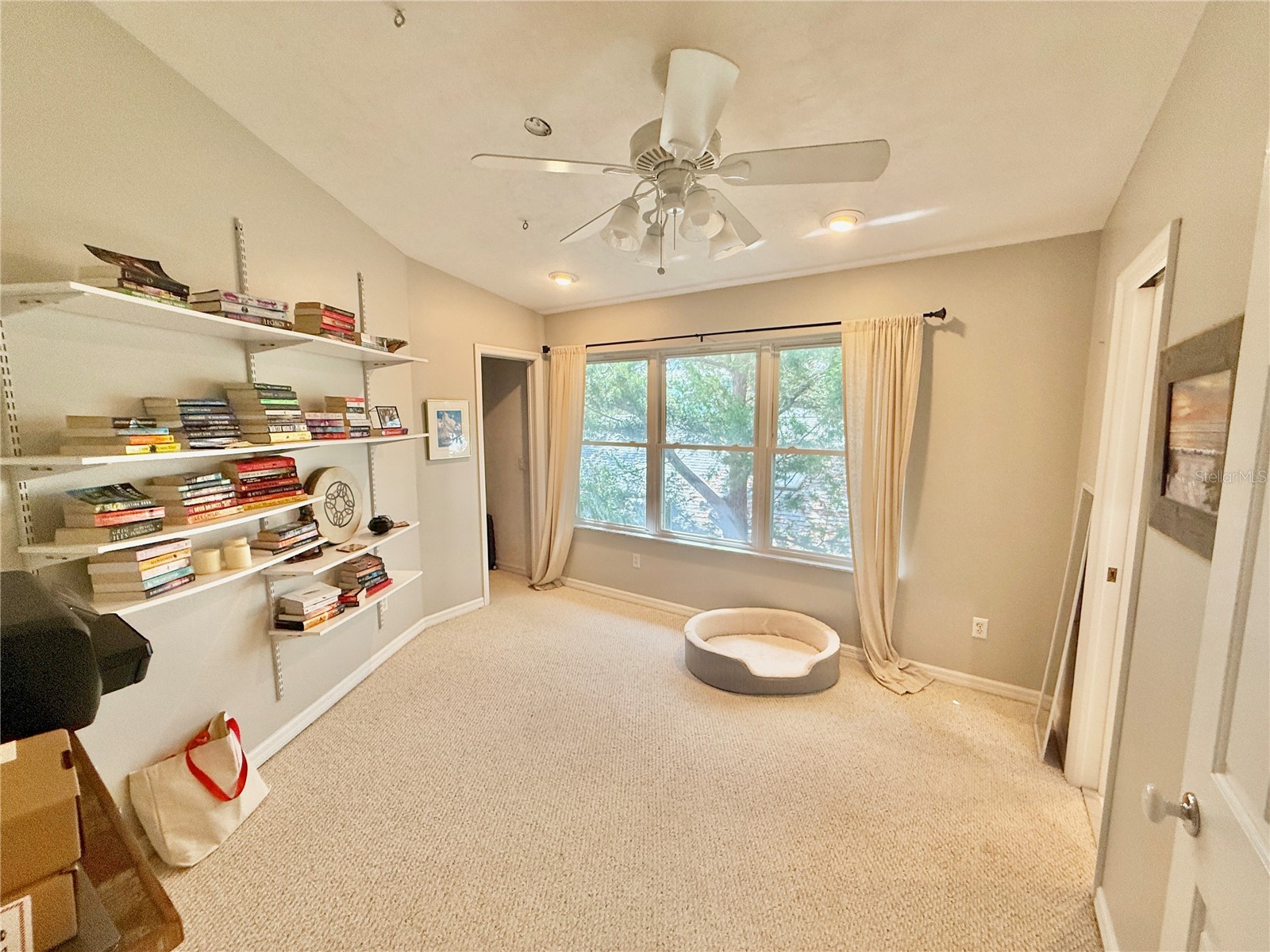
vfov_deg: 85.7
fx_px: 514
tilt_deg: -6.6
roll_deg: -0.3
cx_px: 635
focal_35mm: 14
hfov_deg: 102.1
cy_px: 476
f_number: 2.2
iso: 200
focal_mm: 2.22
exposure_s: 1/120
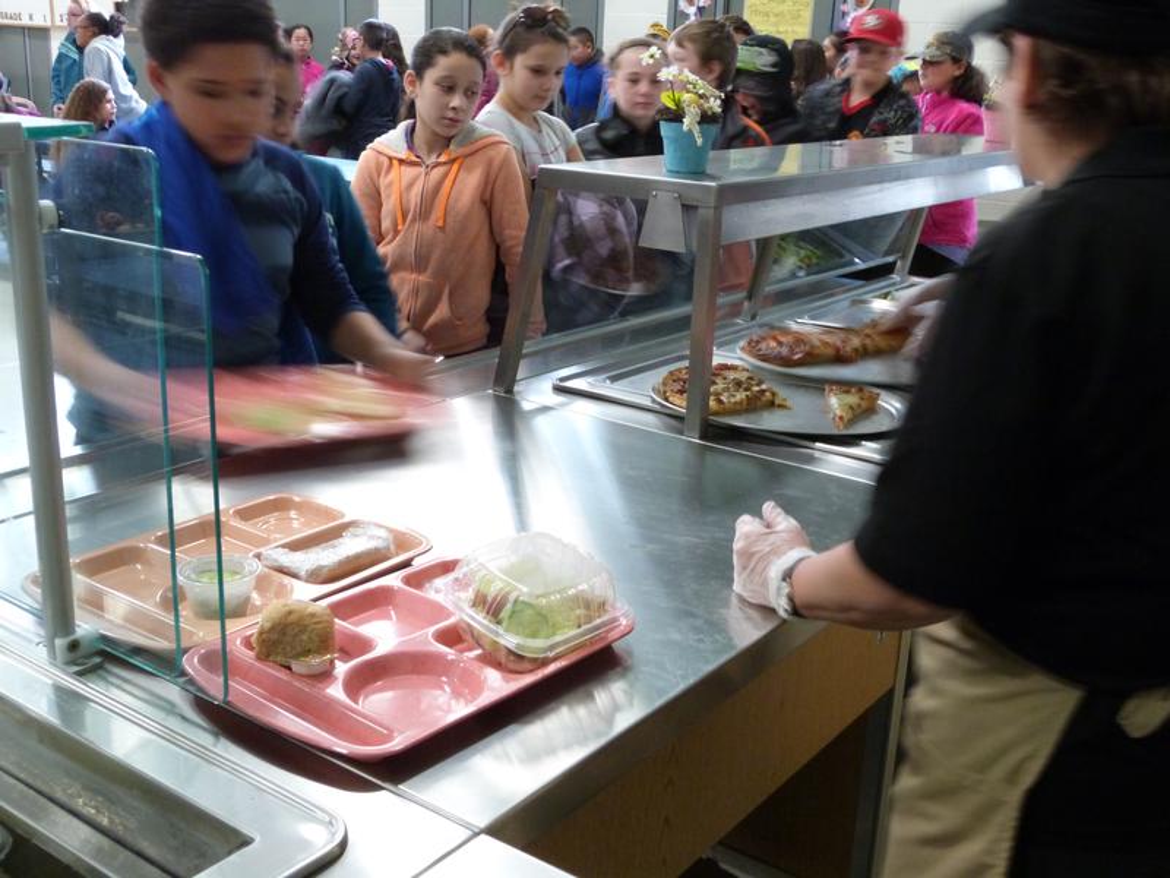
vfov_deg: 37.7
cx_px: 585
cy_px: 439
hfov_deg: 49.0
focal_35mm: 38
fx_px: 1284
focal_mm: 6.7
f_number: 4.5
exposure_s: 1/8
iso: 400
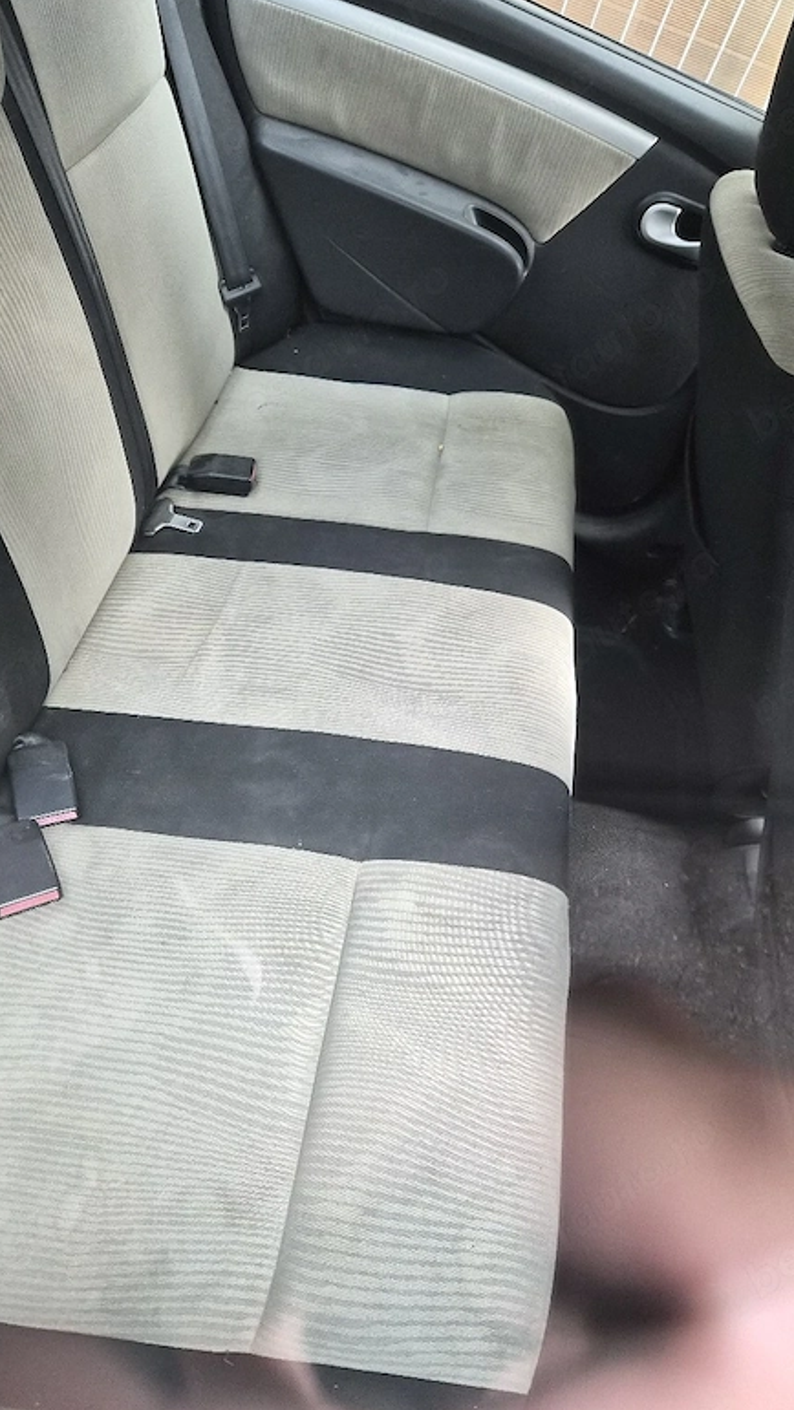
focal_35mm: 26
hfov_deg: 44.4
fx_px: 973
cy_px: 684
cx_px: 421
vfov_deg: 71.9
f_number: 1.8
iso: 250
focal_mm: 5.4
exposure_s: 1/182
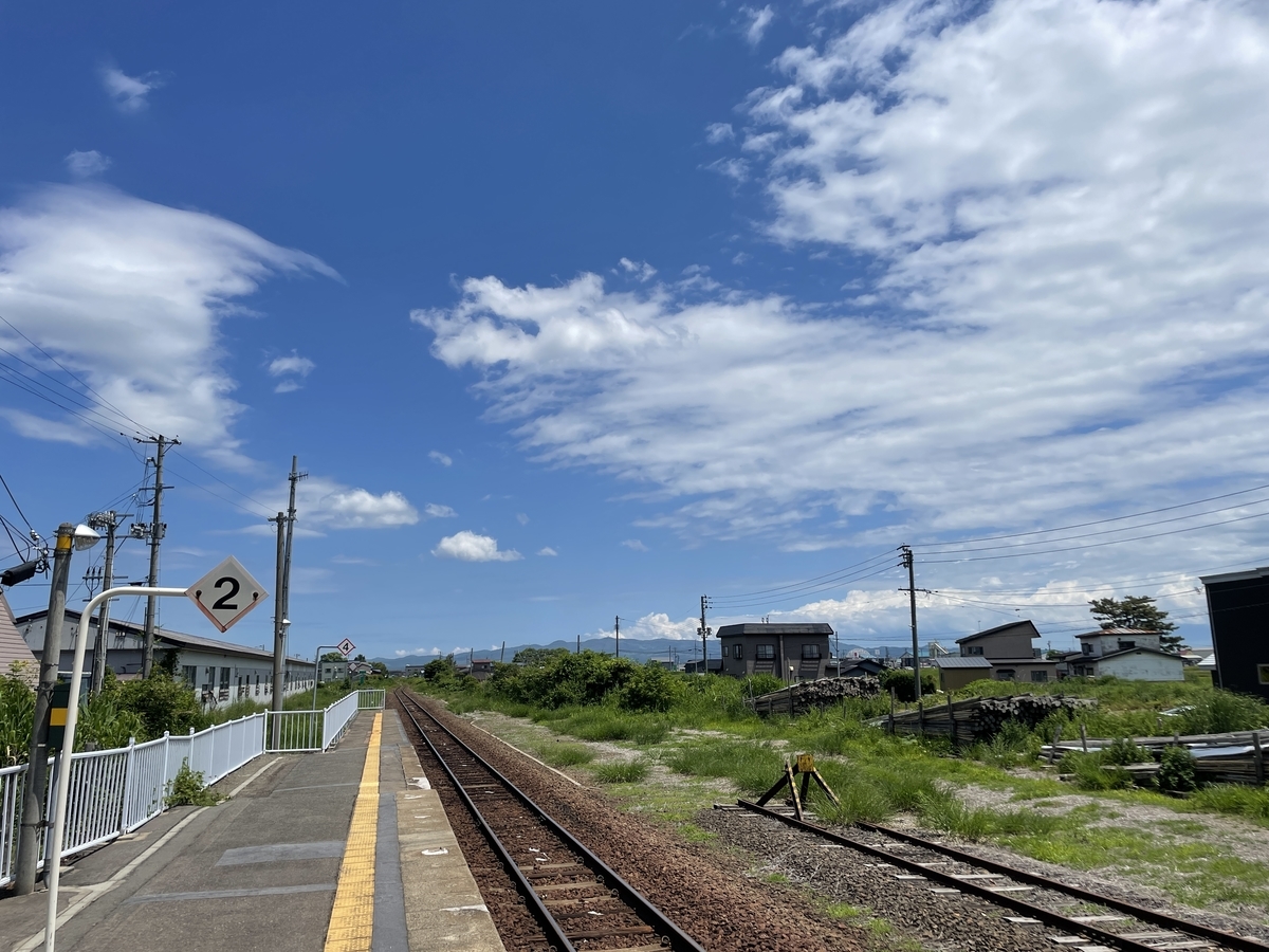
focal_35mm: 26
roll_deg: +2.1
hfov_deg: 67.3
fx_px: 953
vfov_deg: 53.1
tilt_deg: +12.0
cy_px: 476
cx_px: 634
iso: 32
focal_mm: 4.2
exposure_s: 1/6897
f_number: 1.6
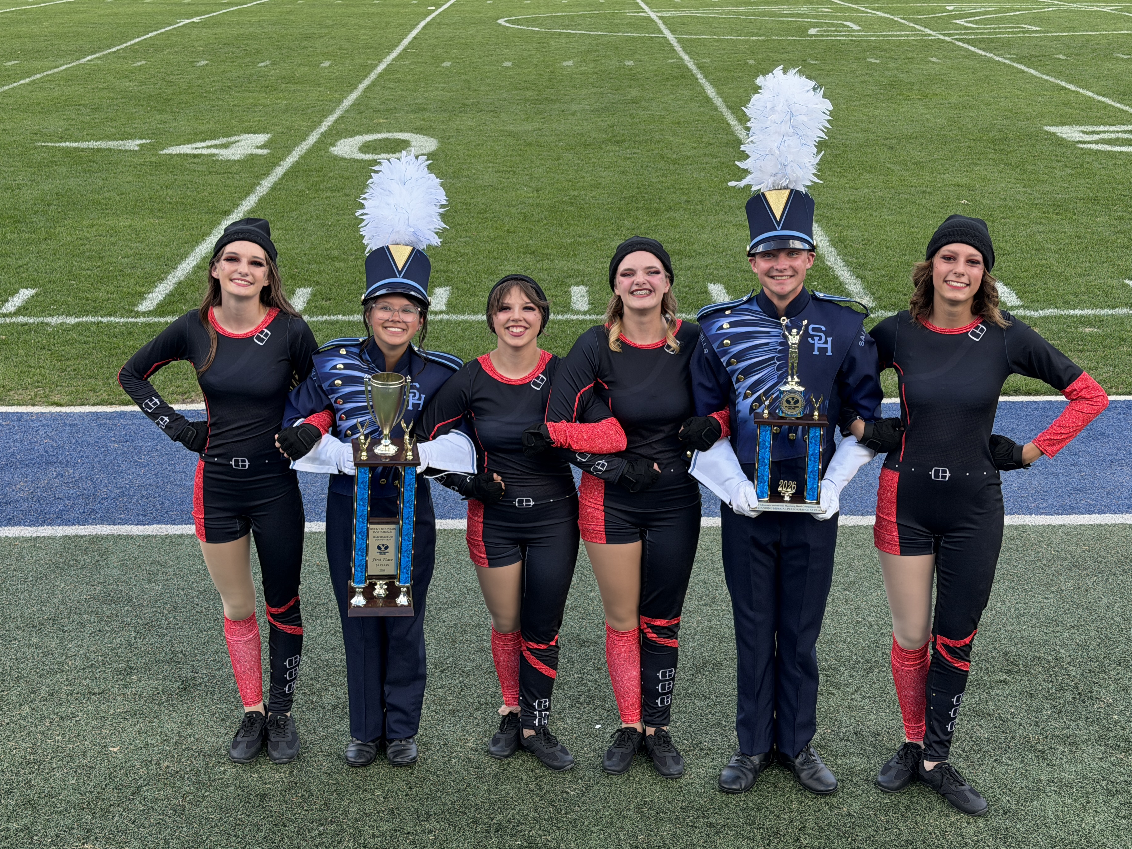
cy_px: 394
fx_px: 1733
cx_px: 594
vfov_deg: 27.5
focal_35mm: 53
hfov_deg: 36.2
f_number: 1.78
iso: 80
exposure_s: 1/493
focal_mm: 6.76
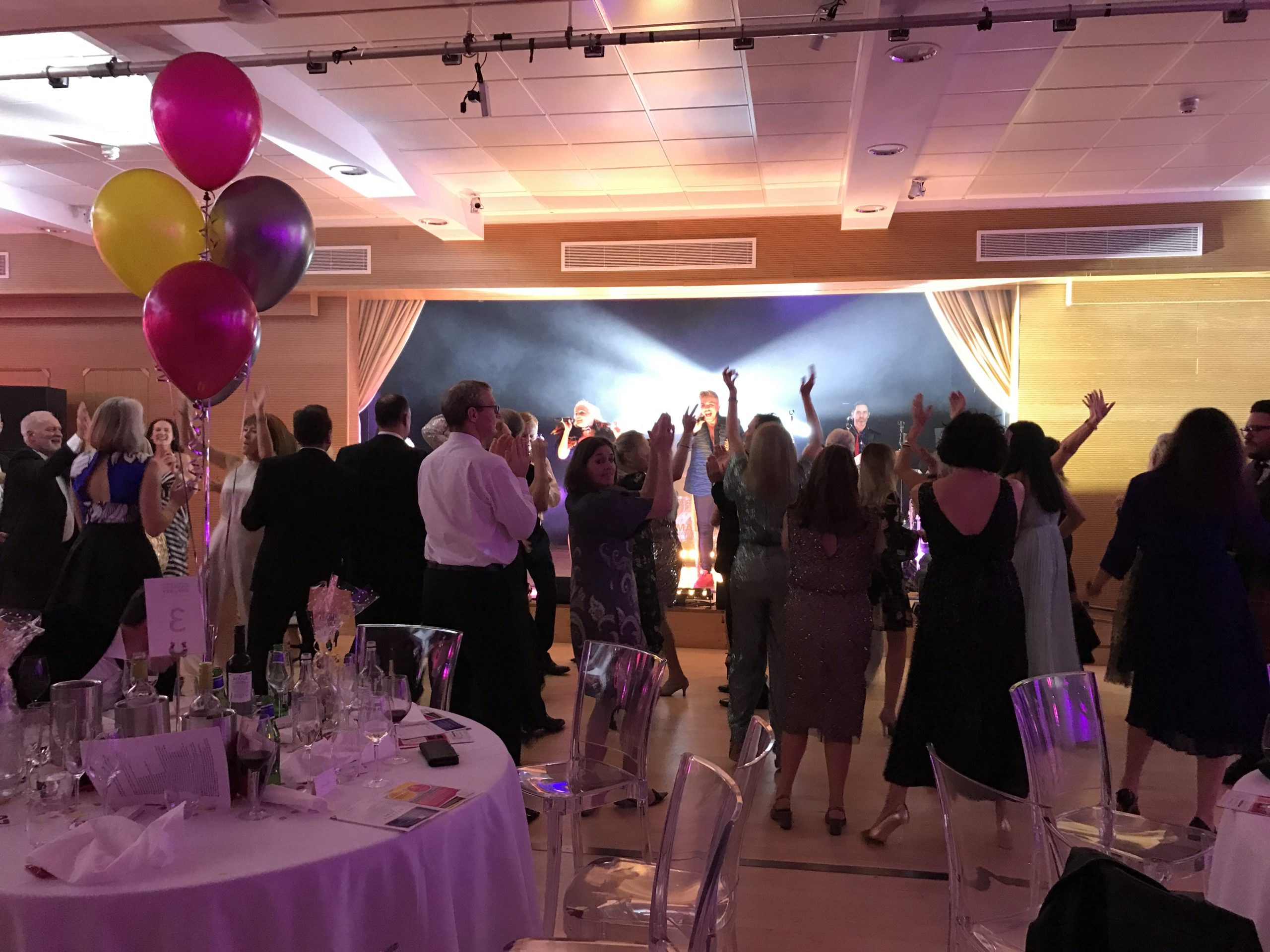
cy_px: 476
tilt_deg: -2.5
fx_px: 1027
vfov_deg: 49.7
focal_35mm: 28
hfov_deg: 63.4
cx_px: 635
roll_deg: +0.1
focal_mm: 3.99
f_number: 1.8
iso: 100
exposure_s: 1/11
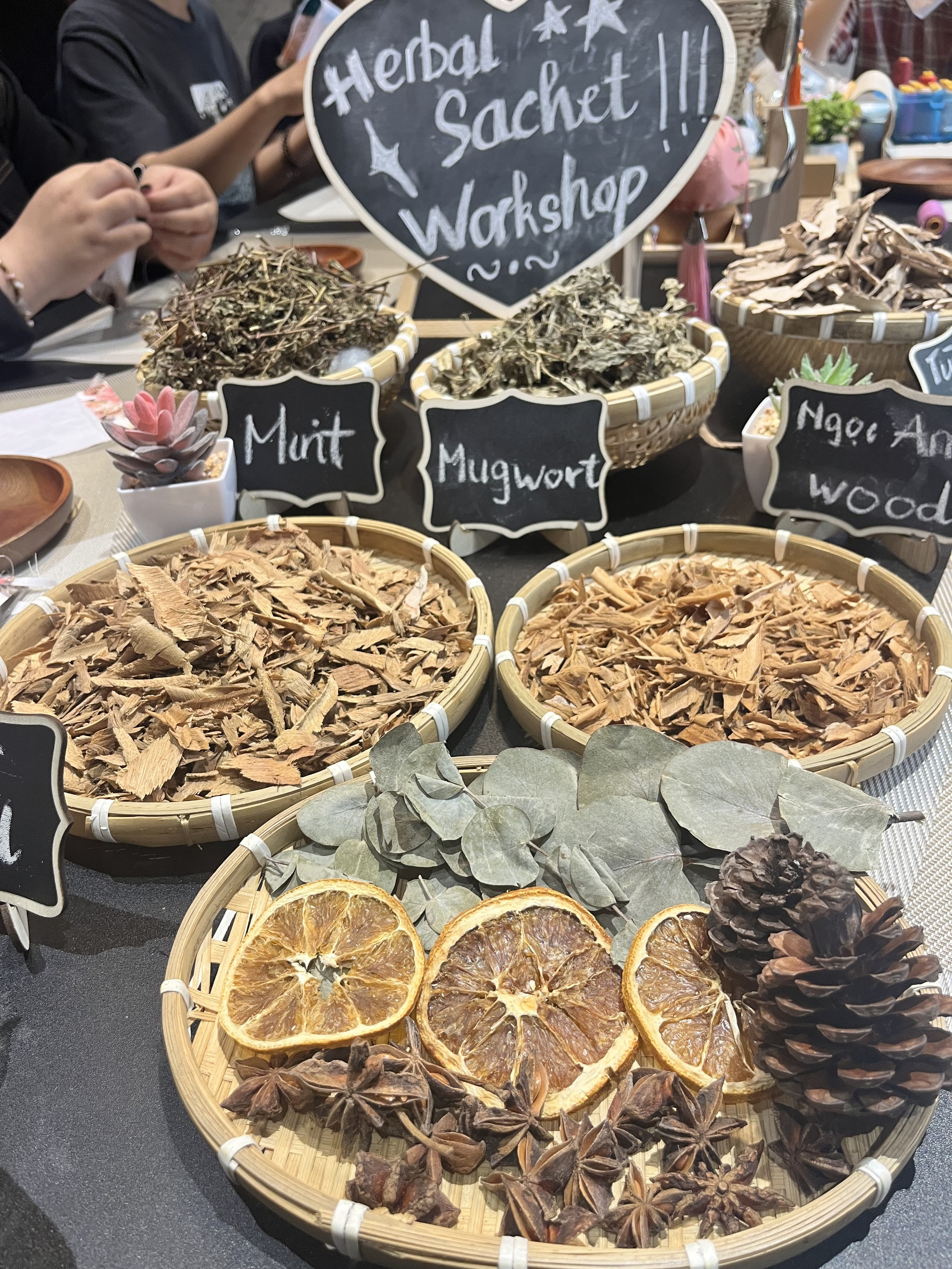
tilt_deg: -34.2
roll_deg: +5.4
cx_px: 476
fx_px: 953
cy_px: 634
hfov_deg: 53.1
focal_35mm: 26
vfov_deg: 67.3
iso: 100
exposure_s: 1/50
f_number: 1.6
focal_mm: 5.1
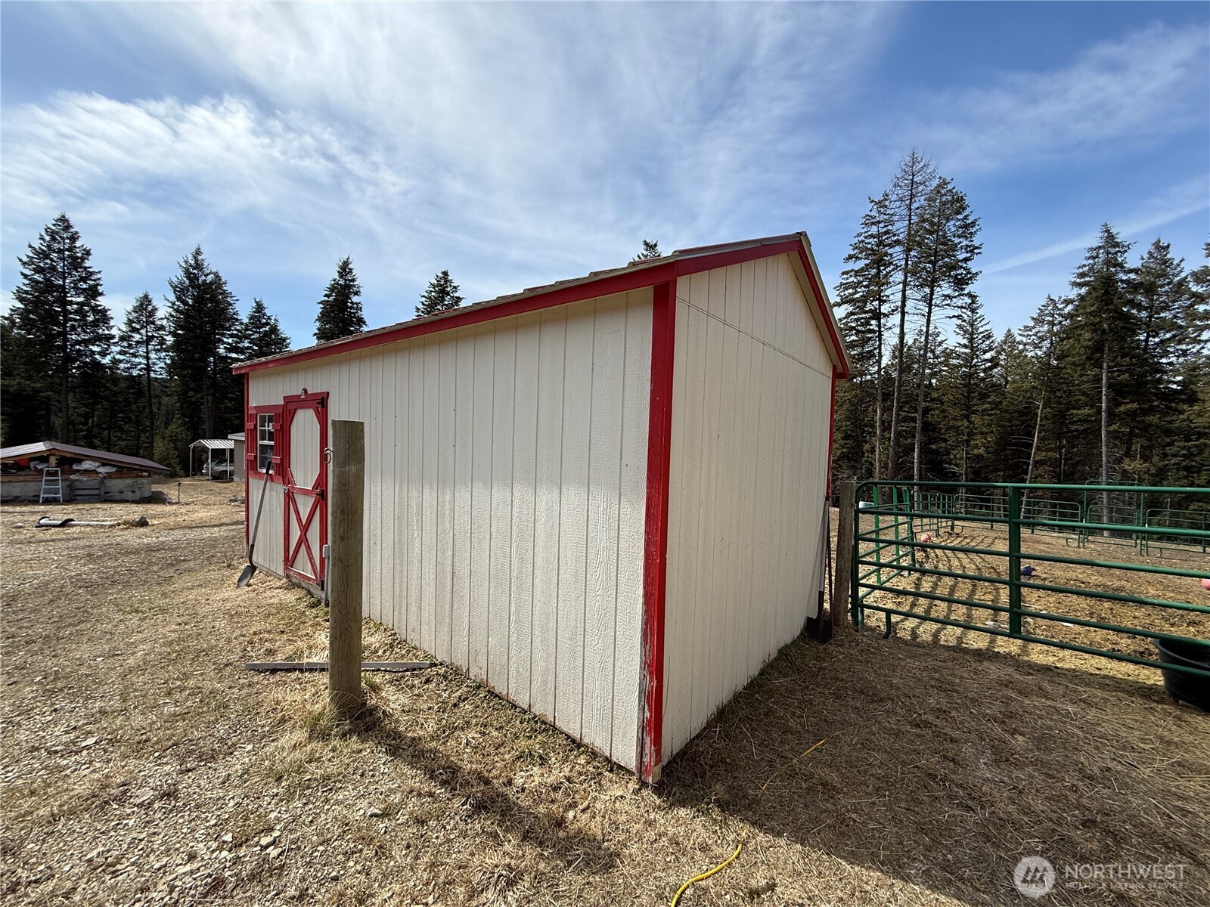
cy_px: 454
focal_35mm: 14
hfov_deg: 102.1
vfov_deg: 85.7
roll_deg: -1.9
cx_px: 605
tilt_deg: -0.2
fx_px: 489
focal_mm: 2.22
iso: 50
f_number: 2.2
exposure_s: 1/1698
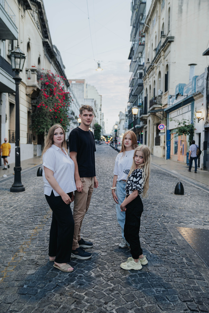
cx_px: 104
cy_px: 156
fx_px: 296
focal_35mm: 34
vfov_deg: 55.8
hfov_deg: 38.9
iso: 500
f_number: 2.8
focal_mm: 34
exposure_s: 1/160
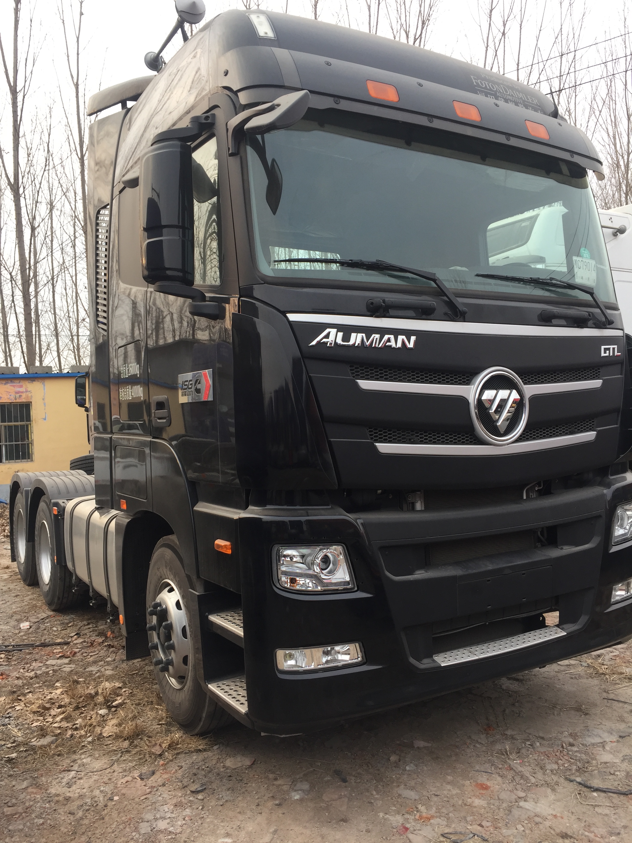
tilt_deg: +0.1
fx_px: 706
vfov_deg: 61.7
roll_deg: +2.8
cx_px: 316
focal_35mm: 29
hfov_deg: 48.2
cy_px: 422
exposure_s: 1/150
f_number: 2.2
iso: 32
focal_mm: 4.15
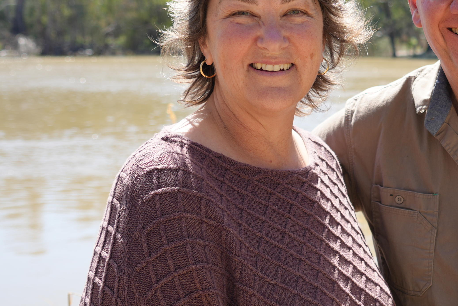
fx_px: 954
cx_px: 380
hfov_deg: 26.4
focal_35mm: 75
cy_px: 160
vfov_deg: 18.2
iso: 100
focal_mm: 31
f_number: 4.5
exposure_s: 1/320
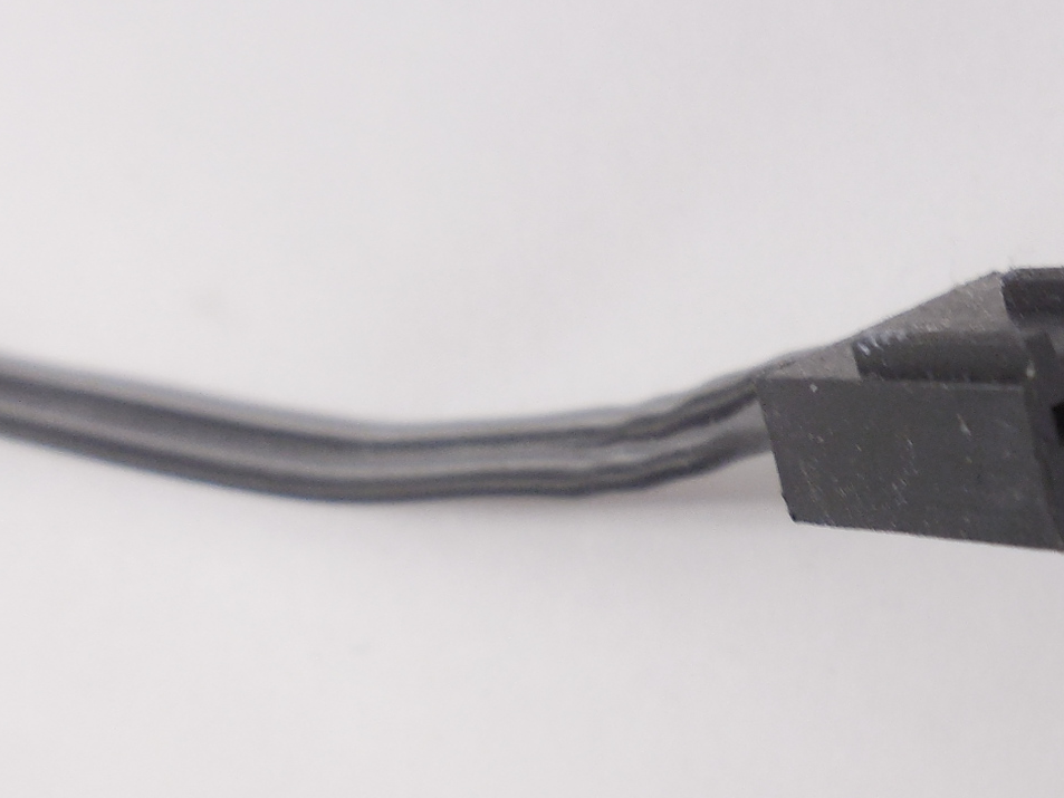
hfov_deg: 28.8
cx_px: 1111
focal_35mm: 62
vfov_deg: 23.7
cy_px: 419
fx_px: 1906
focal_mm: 4.6
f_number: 3.5
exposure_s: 1/30
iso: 220
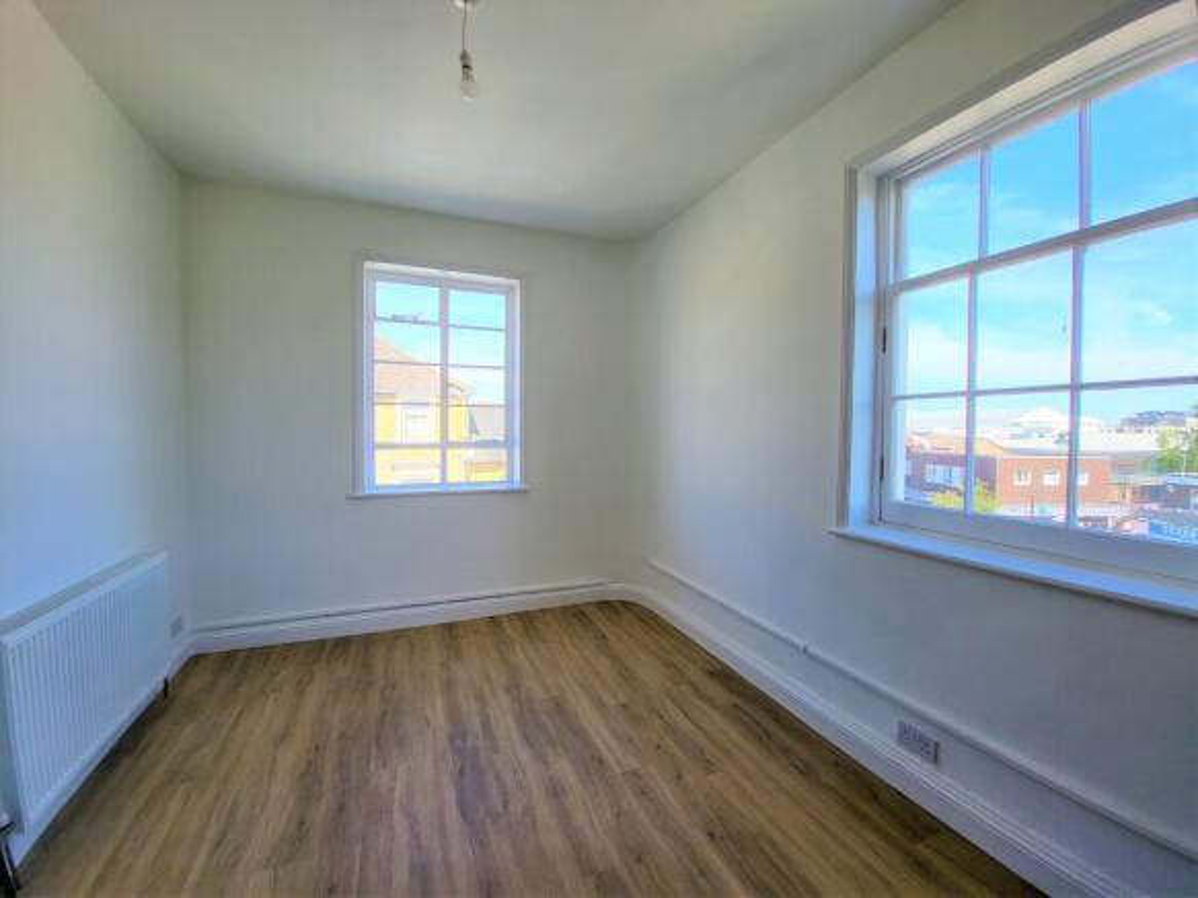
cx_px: 599
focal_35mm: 13
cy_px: 449
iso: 32
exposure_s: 1/183
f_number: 2.2
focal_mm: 1.74
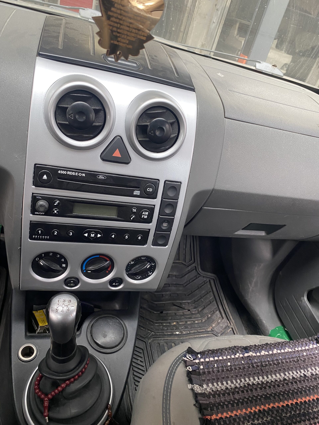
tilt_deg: -30.6
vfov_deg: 67.3
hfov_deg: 53.1
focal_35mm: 26
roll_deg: -16.6
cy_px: 212
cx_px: 160
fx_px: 319
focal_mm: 4.25
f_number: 1.8
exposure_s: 1/84
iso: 125
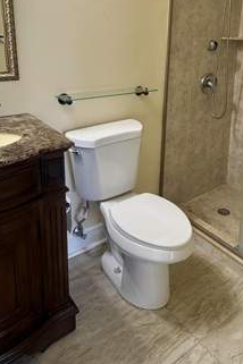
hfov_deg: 43.8
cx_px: 176
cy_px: 129
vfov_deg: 62.5
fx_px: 294
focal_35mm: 29
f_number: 2.2
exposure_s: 1/60
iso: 200
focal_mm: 2.22
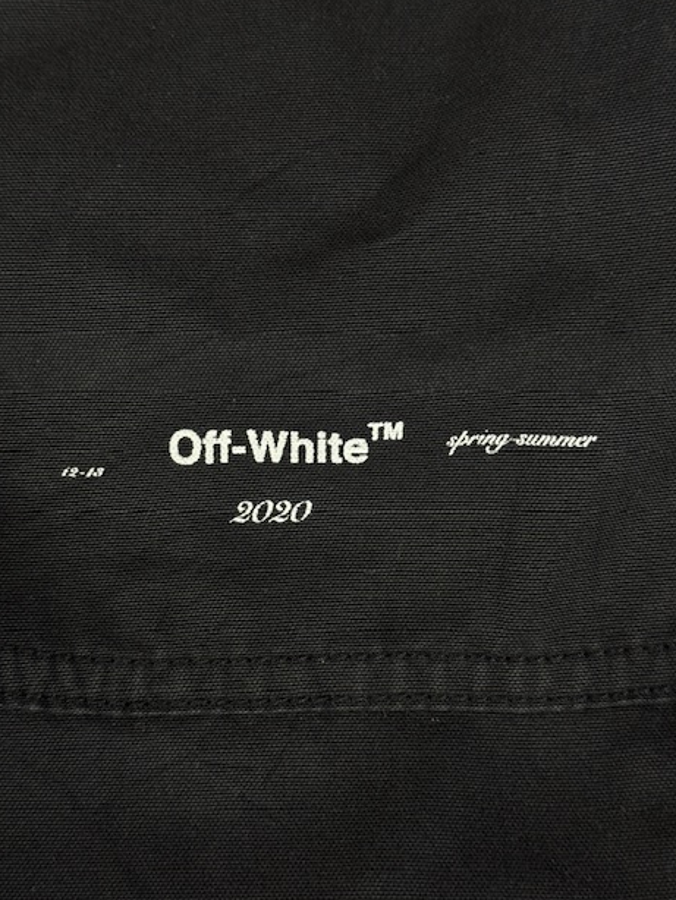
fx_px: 1301
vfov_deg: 38.2
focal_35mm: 50
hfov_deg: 29.1
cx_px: 334
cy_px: 450
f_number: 1.78
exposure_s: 1/50
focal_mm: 6.76
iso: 160
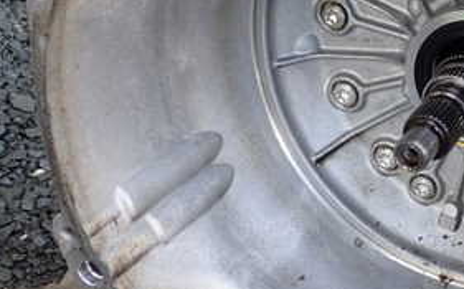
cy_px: 130
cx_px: 456
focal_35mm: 68
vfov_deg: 19.1
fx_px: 859
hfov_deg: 28.5
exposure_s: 1/125
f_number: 2.3
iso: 200
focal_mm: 5.4
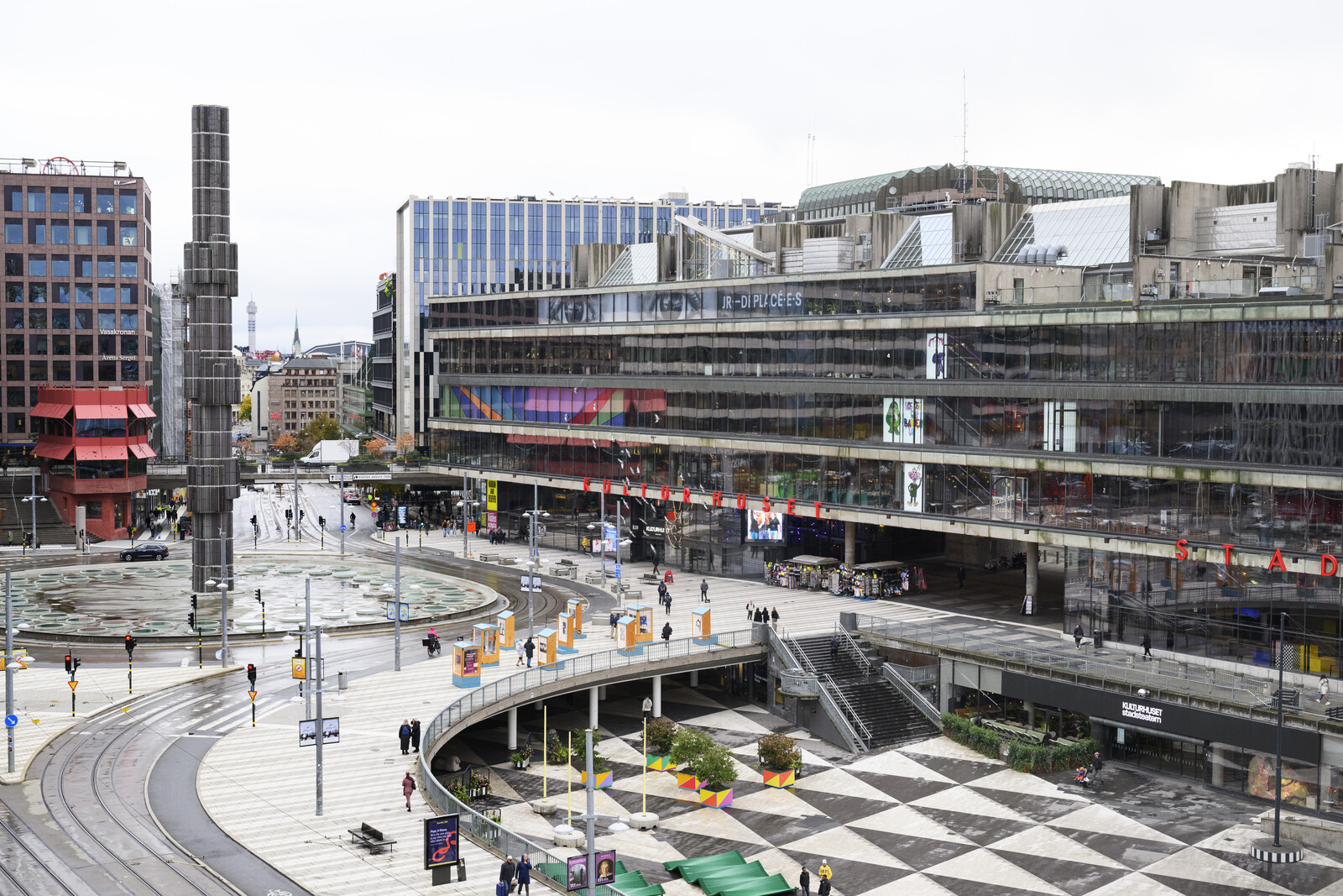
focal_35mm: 46
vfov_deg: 29.2
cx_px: 672
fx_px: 1716
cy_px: 448
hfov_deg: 42.7
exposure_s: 1/500
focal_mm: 46
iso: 1250
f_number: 6.3
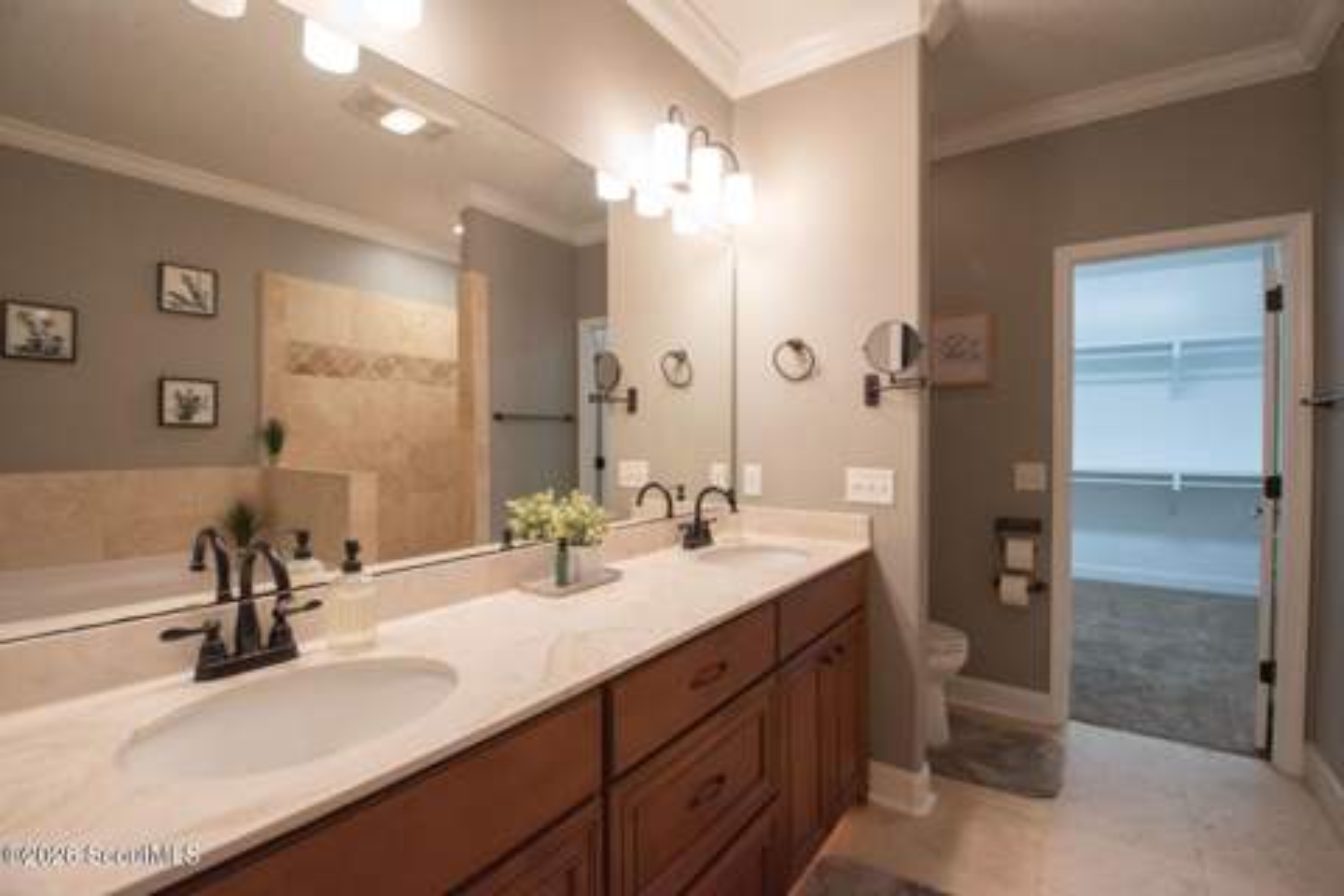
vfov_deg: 76.9
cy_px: 448
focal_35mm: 15
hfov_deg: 99.9
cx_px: 672
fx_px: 565
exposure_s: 1/100
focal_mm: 10
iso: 1250
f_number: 5
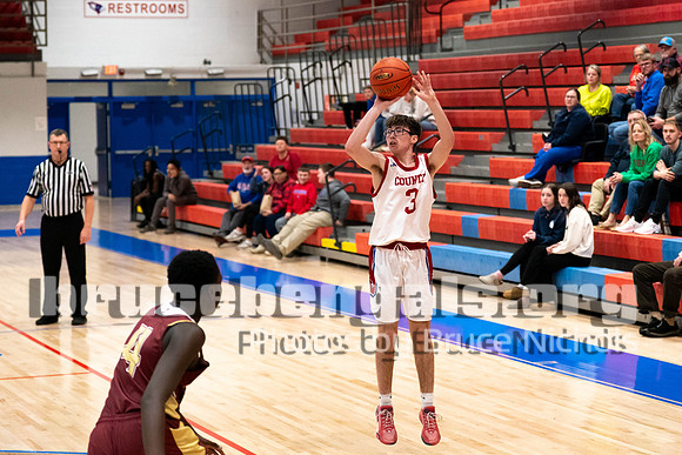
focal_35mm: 97
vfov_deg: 14.1
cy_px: 188
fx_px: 1842
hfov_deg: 21.0
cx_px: 404
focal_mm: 70
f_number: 2.8
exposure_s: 1/1000
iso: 5000
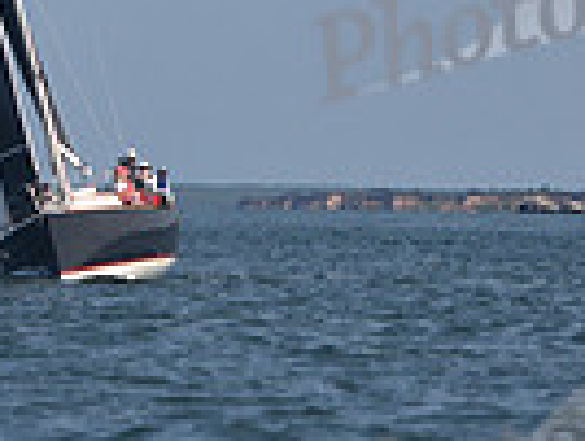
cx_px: 92
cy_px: -177
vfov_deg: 2.6
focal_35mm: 581
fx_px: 9836
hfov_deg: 3.4
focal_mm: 140
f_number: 3.2
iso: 250
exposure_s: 1/2000
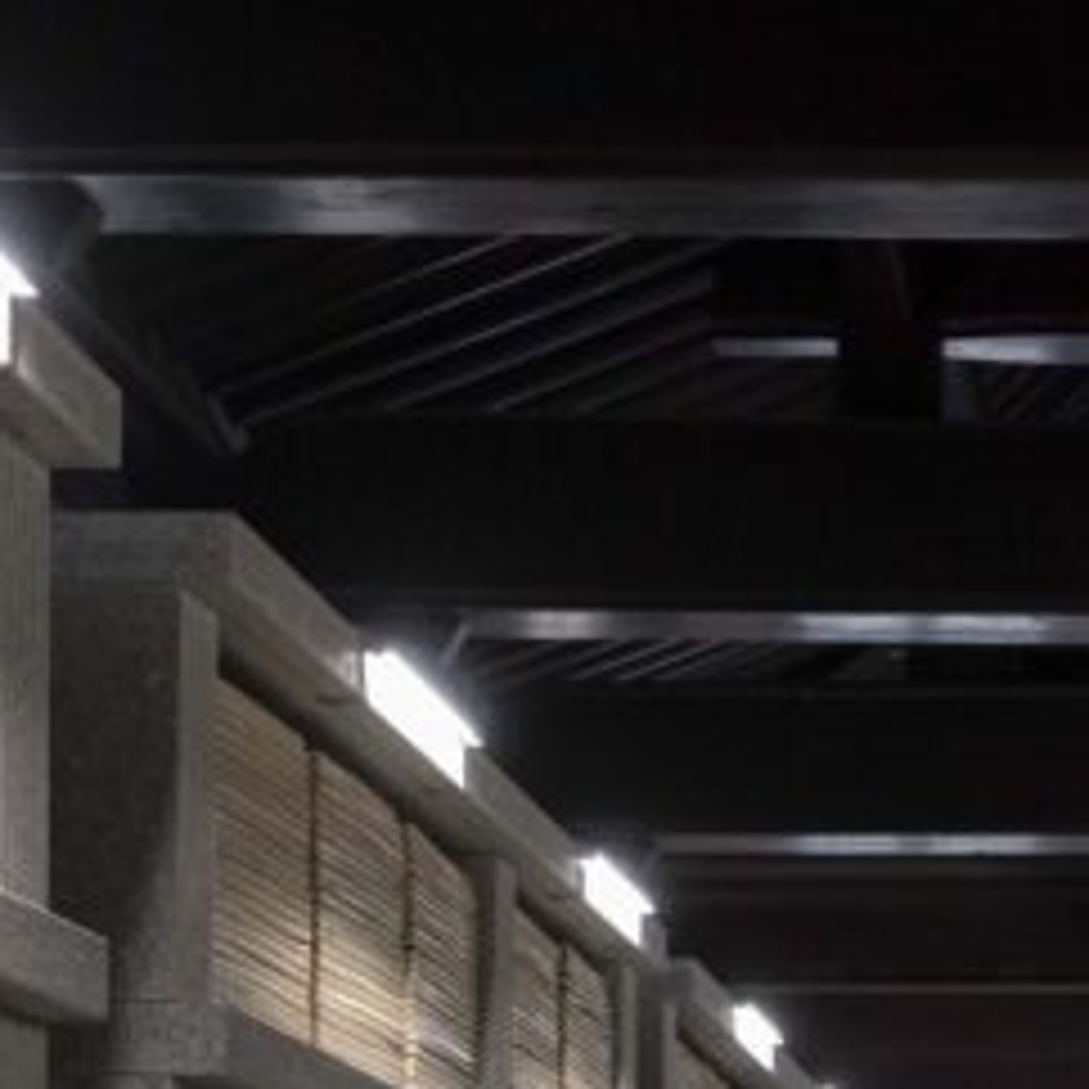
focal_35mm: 126
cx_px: 1179
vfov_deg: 13.3
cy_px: 1460
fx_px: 4485
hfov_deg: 13.6
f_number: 4.5
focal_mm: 35
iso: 6400
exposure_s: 1/160
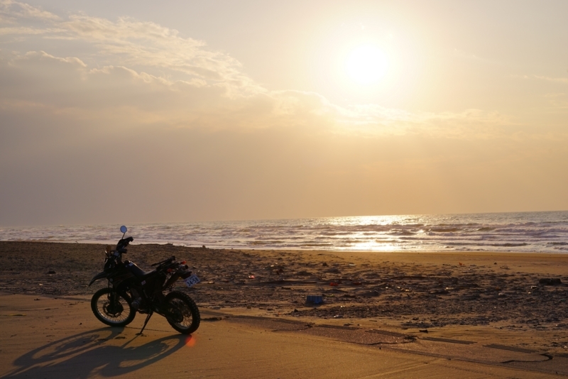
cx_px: 284
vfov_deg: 27.0
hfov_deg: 39.6
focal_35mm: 50
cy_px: 190
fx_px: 789
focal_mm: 50
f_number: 11
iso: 100
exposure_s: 1/320
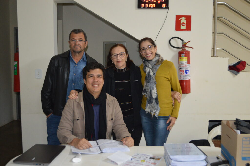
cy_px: 83
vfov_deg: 36.8
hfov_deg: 53.2
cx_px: 125
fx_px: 250
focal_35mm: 36
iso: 1800
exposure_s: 1/60
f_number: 4
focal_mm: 24
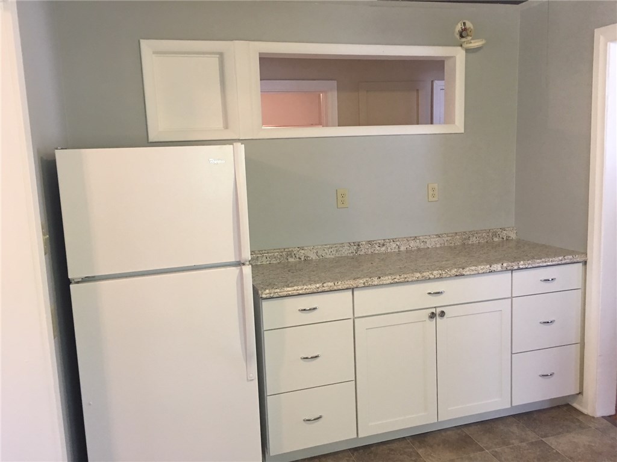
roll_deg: +2.9
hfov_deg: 61.7
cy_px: 231
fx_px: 517
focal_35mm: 29
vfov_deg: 48.2
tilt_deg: -8.7
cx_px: 308
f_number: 2.2
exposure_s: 1/15
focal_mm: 4.15
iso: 64
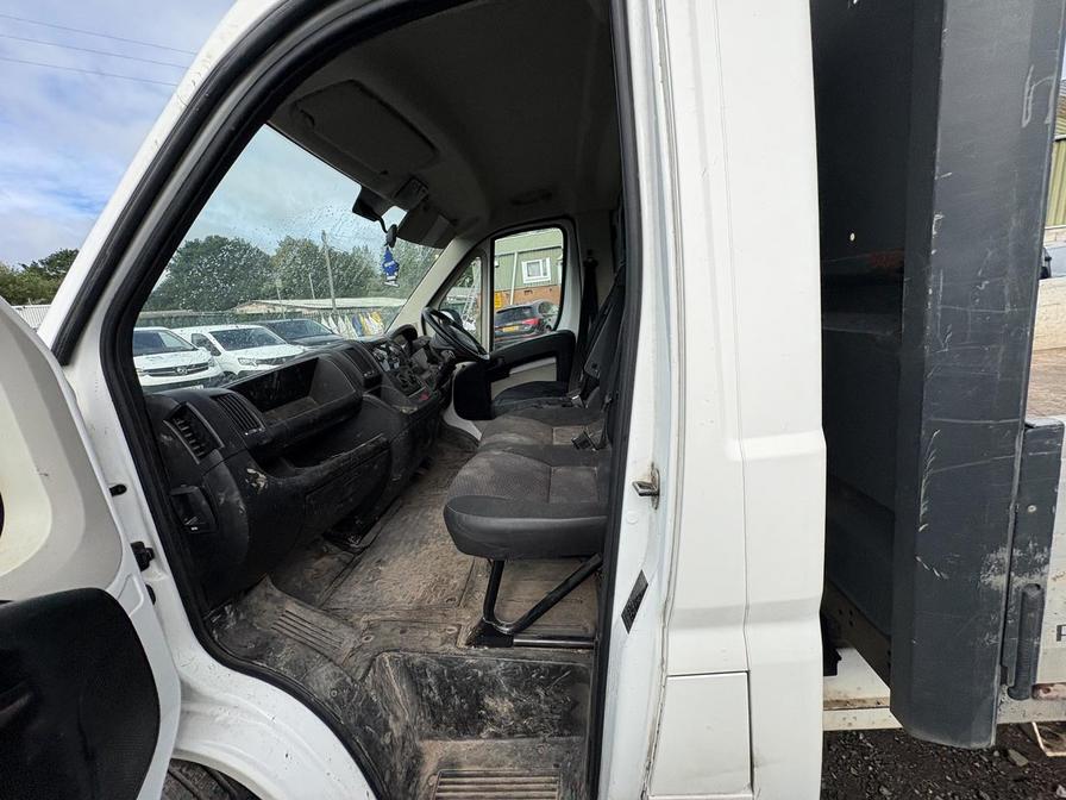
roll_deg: +2.0
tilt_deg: -2.7
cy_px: 400
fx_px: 431
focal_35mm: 14
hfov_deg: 102.1
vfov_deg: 85.7
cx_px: 533
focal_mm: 2.22
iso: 50
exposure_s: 1/1217
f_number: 2.2
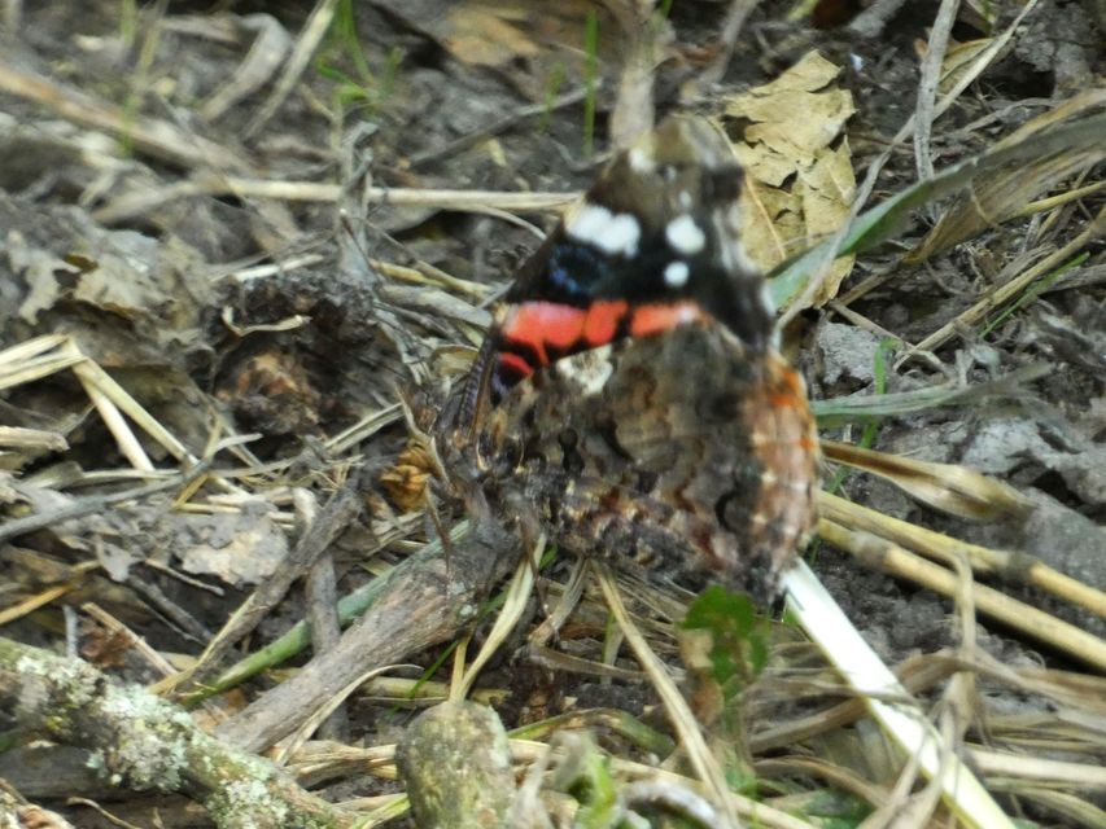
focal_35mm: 947
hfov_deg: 2.1
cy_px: 414
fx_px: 30261
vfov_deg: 1.6
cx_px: 553
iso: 800
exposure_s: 1/125
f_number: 5.6
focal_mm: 169.6
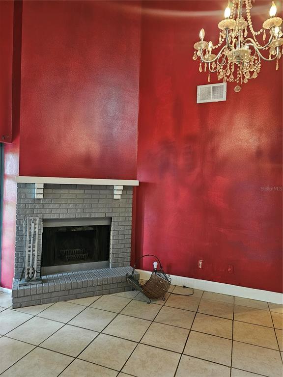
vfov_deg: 73.9
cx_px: 142
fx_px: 251
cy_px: 188
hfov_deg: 58.9
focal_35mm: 23
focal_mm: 6.3
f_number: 1.7
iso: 640
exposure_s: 1/30
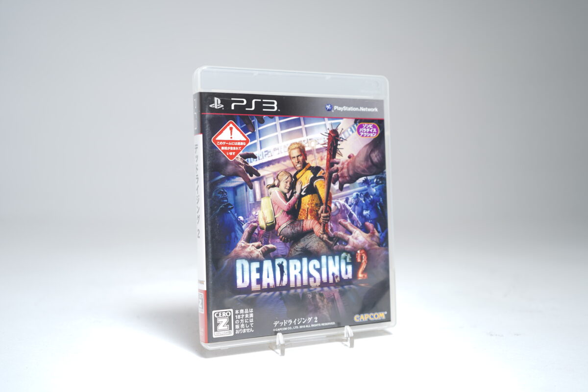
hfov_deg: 49.6
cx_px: 294
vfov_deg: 34.2
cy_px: 196
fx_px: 637
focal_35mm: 39
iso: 64
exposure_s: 1/4
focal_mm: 39
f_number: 4.5
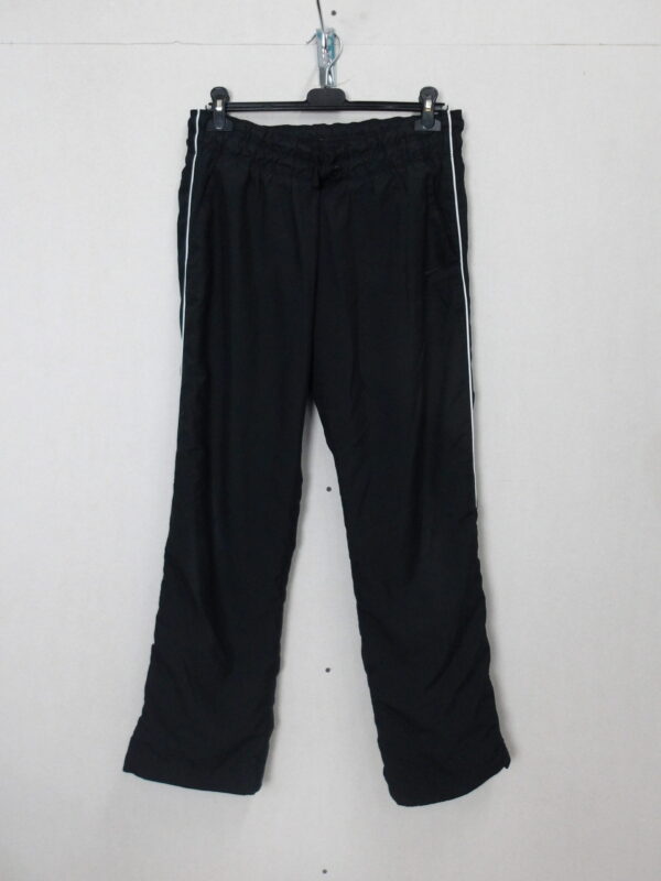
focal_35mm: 27
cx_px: 330
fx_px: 687
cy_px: 440
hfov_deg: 51.4
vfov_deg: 65.3
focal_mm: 4.9
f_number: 3
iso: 514
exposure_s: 1/60
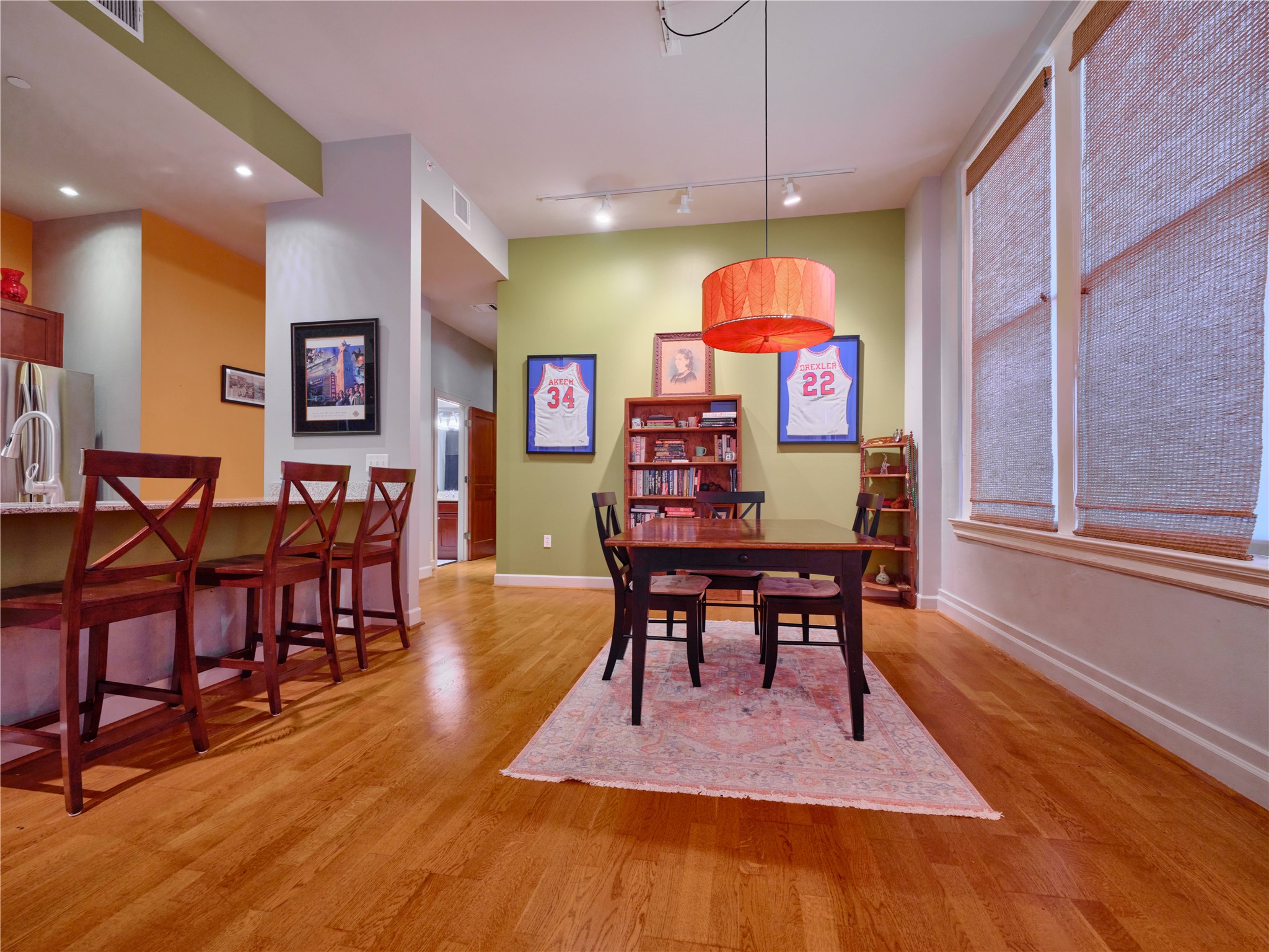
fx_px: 587
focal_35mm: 16
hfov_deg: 94.5
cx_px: 634
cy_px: 476
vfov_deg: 78.1
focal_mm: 20
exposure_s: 1/1.59
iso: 1250
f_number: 10
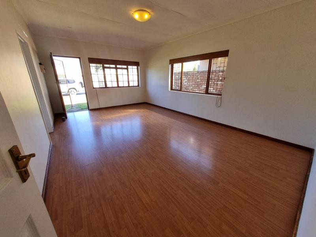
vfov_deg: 89.9
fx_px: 119
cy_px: 118
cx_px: 158
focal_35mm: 13
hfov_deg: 106.2
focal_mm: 1.74
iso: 64
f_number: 2.2
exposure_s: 1/100
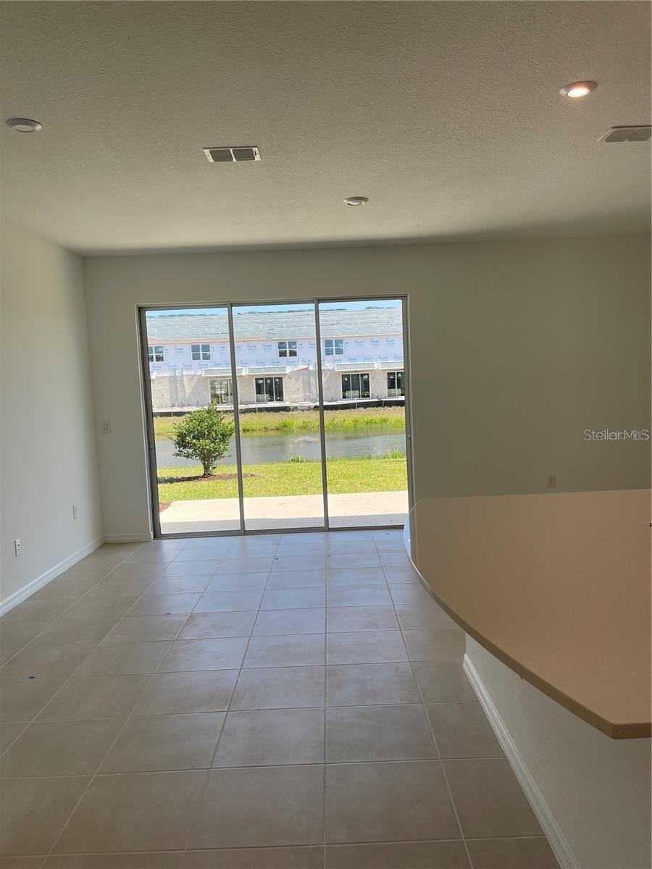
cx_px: 326
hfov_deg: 53.1
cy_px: 434
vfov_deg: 67.3
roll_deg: +2.7
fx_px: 653
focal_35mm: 26
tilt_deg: -5.6
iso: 32
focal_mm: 5.1
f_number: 1.6
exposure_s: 1/824
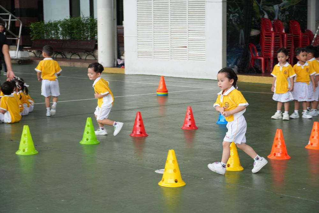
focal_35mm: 74
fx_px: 651
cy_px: 106
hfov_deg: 27.5
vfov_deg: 18.6
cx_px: 160
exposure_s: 1/125
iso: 250
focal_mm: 49
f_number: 5
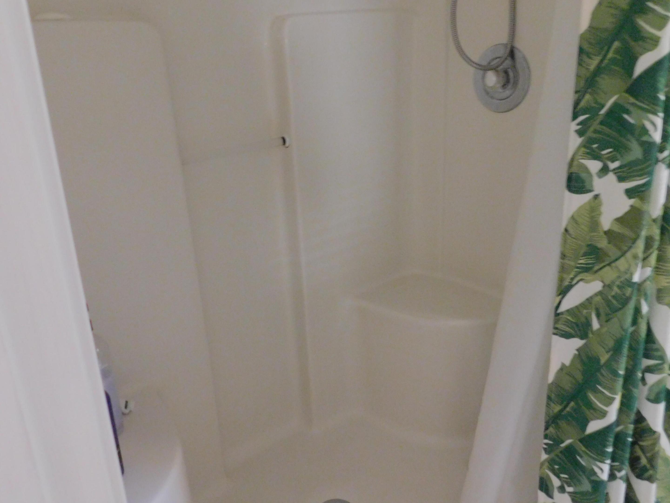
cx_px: 335
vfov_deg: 46.8
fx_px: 581
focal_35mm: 30
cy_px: 252
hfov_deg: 60.0
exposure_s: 1/3
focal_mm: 5.3
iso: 800
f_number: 3.2
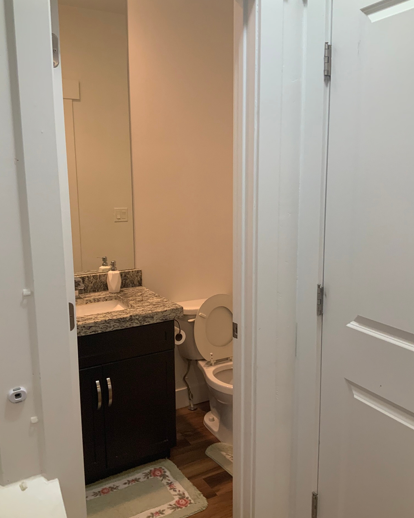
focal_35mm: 31
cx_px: 207
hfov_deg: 47.1
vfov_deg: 57.2
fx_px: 475
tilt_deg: -8.6
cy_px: 256
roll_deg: +0.2
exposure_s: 1/60
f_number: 1.8
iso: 125
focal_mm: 3
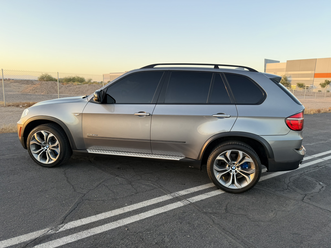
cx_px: 166
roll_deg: -1.5
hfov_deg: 71.6
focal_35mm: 24
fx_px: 229
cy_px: 124
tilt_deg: -12.8
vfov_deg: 56.8
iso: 80
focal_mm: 6.76
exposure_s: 1/317
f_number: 1.78
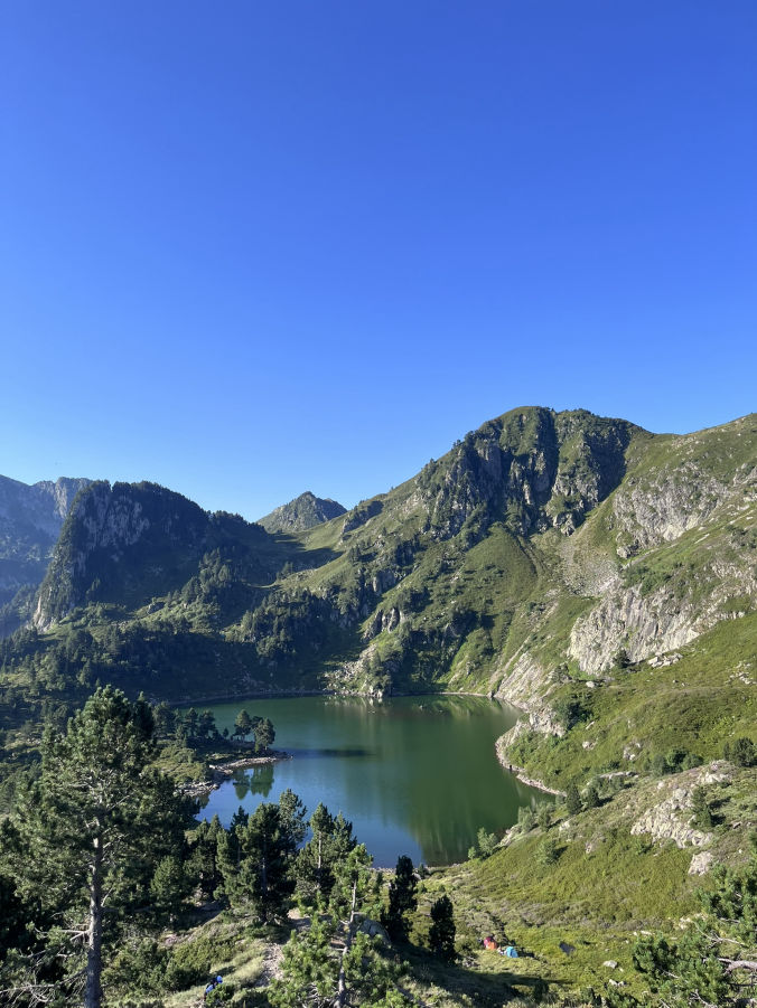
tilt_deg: +5.8
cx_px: 378
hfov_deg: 53.1
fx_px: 758
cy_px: 504
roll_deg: +0.4
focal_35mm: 26
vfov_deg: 67.3
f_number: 1.6
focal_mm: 5.1
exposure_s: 1/1623
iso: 50
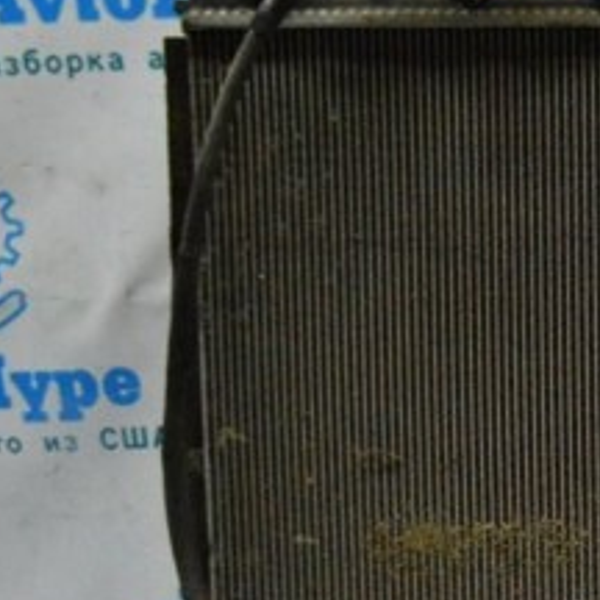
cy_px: 379
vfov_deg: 20.8
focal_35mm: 83
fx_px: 1628
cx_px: 700
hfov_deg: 19.8
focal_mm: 22
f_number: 3.8
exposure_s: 1/1000
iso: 6400
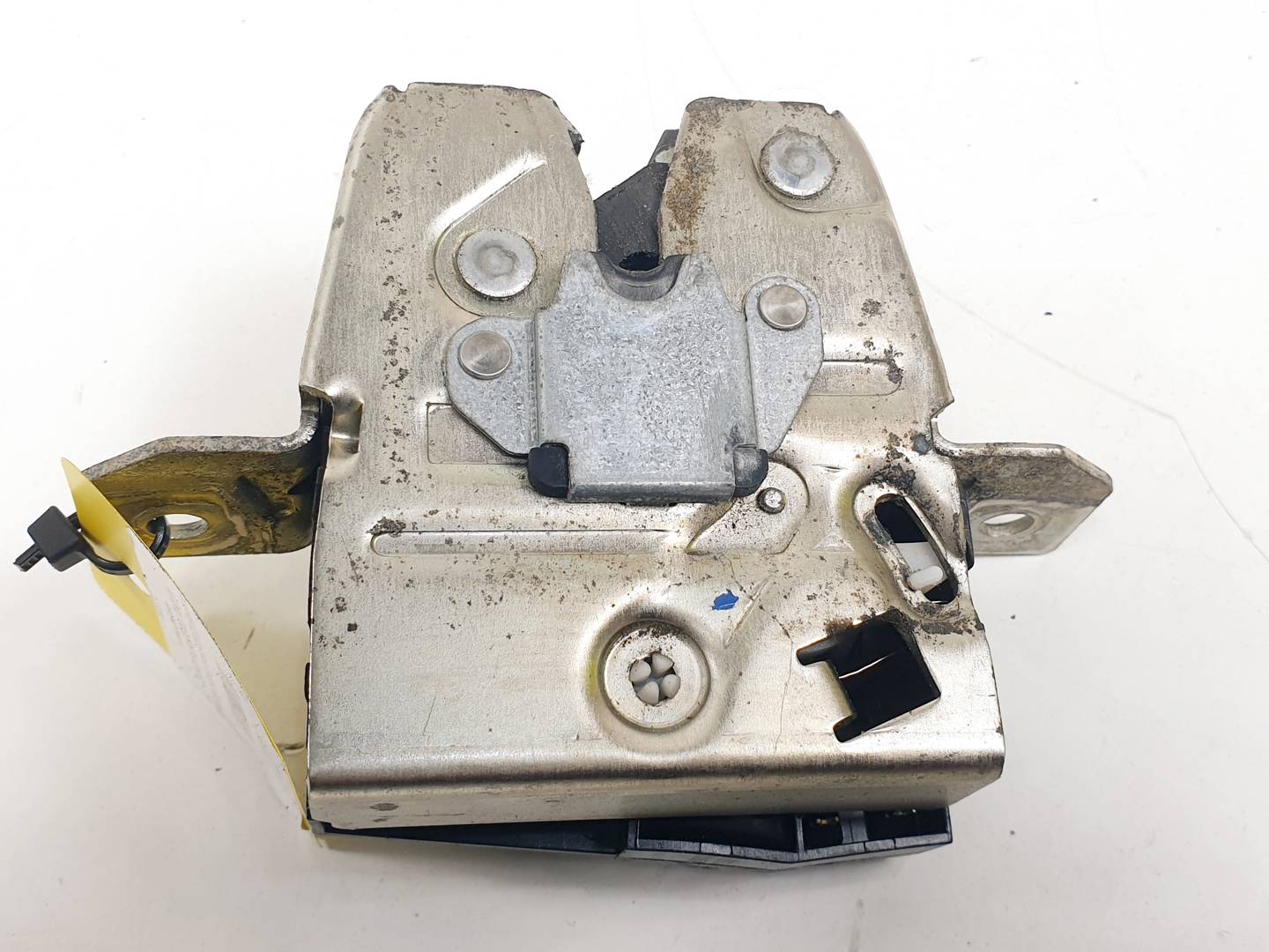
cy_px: 476
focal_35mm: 26
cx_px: 634
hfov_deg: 67.3
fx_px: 953
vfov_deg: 53.1
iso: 50
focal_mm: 4.3
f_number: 2.4
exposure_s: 1/172
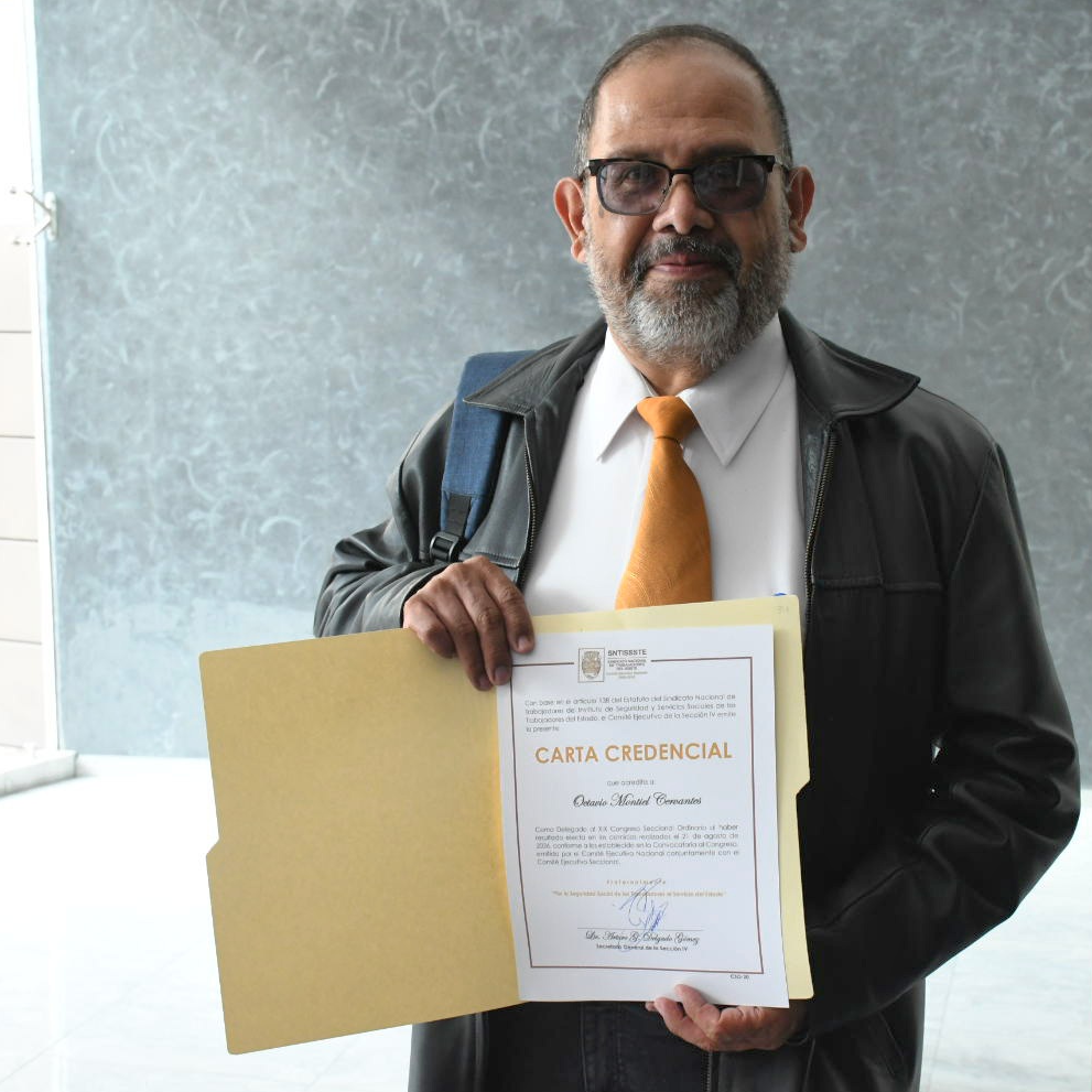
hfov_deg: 33.9
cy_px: 522
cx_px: 659
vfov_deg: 34.0
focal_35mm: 50
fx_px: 1785
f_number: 9
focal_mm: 24
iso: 1600
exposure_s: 1/161
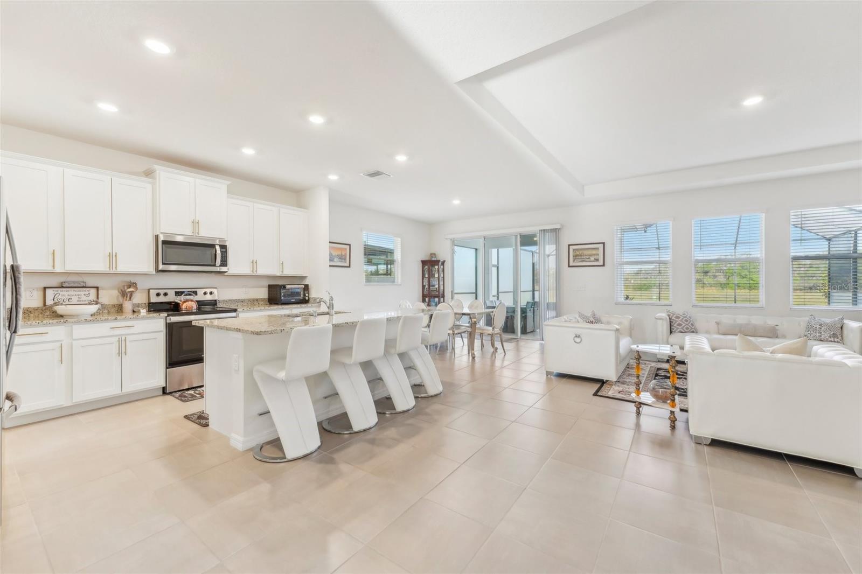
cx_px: 431
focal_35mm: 14
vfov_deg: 81.2
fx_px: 335
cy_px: 287
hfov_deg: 104.3
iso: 400
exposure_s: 1/20
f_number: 8
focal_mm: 14
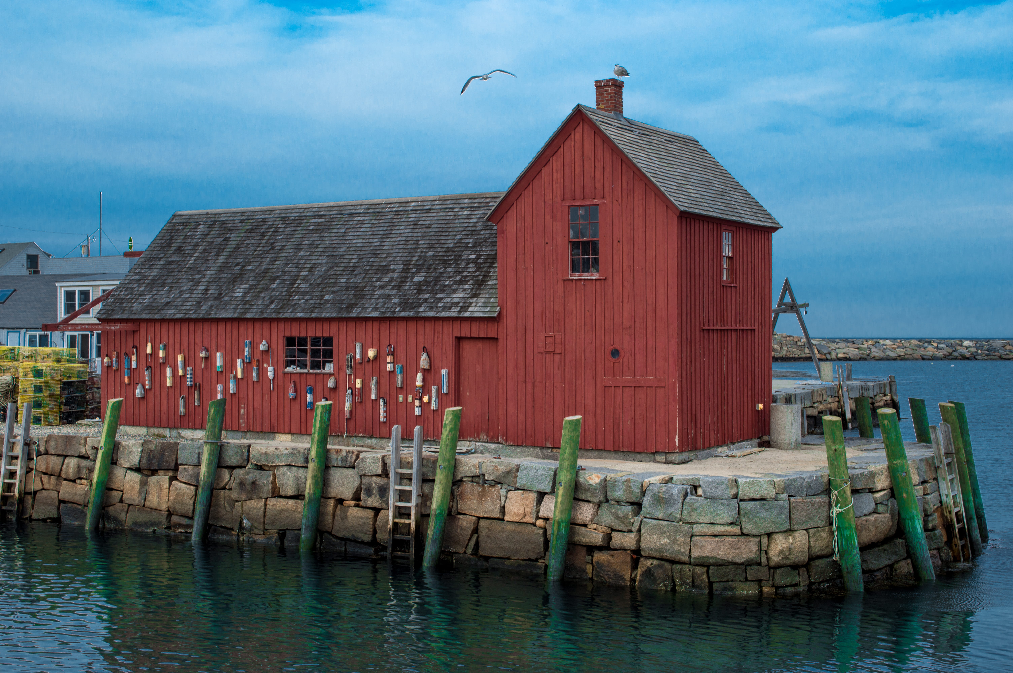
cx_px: 506
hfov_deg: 41.1
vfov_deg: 28.0
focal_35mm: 48
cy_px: 336
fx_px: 1349
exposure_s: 1/80
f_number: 8
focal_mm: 32
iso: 100
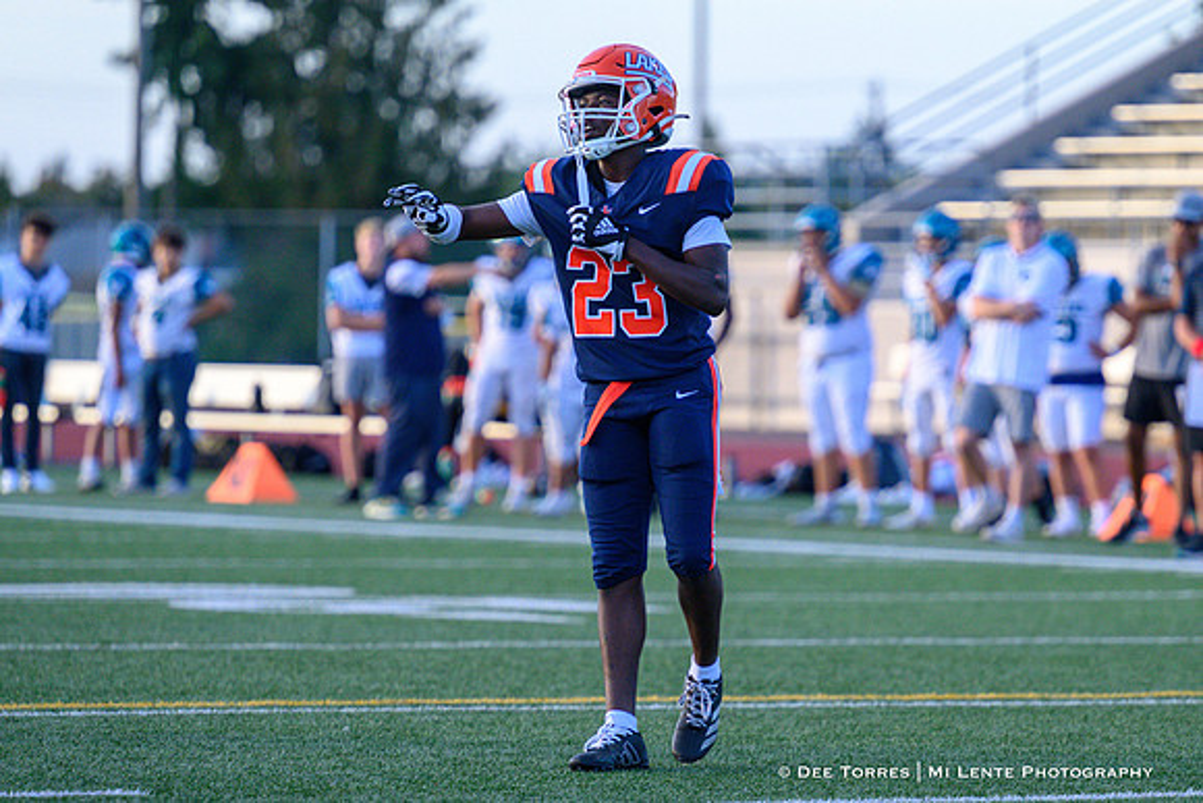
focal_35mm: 268
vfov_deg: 5.1
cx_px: 673
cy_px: 476
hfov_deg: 7.7
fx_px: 8958
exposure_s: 1/2000
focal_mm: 220
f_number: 4
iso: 2000
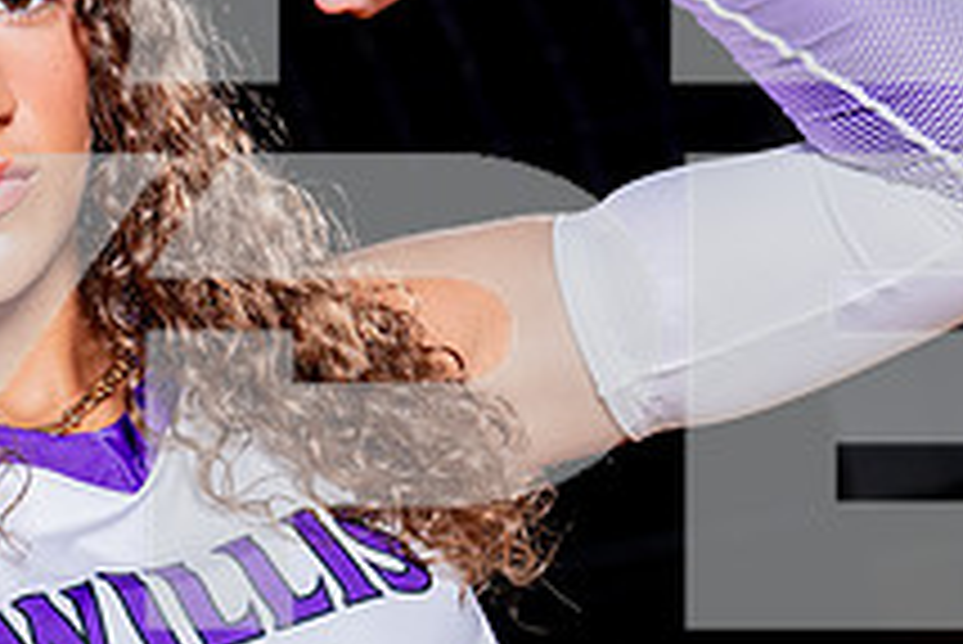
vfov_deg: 9.5
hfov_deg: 14.0
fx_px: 3881
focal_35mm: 145
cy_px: 394
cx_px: 58
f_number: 4
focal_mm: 49
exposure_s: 1/250
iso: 100
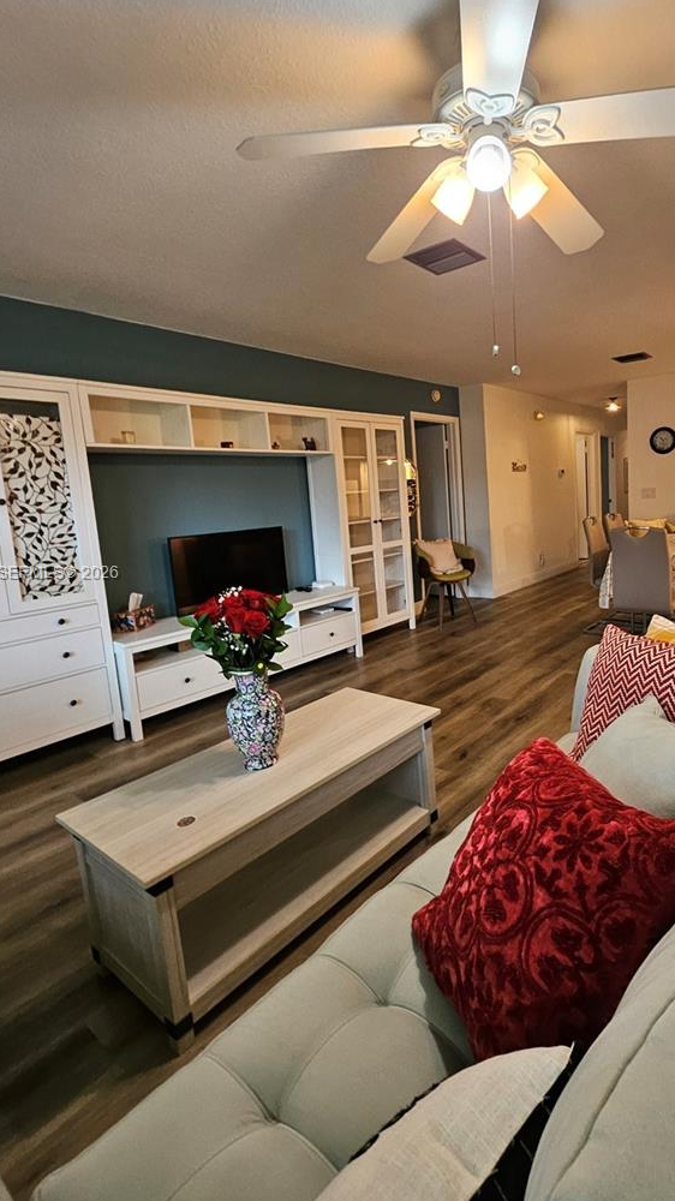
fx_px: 541
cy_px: 574
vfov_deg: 95.9
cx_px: 437
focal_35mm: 17
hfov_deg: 62.6
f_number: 2.2
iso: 160
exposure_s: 1/60
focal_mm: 1.74
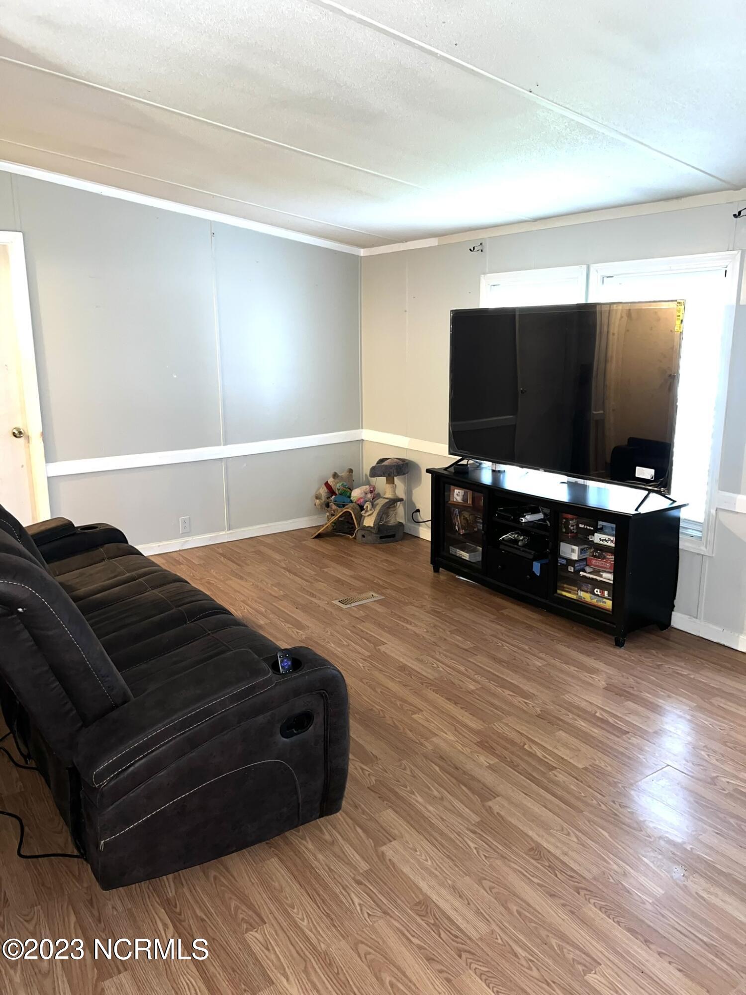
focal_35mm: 26
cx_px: 373
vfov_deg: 67.3
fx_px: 747
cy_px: 498
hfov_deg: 53.1
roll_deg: +0.7
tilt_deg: -11.8
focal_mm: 5.7
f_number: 1.5
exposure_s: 1/9
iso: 100
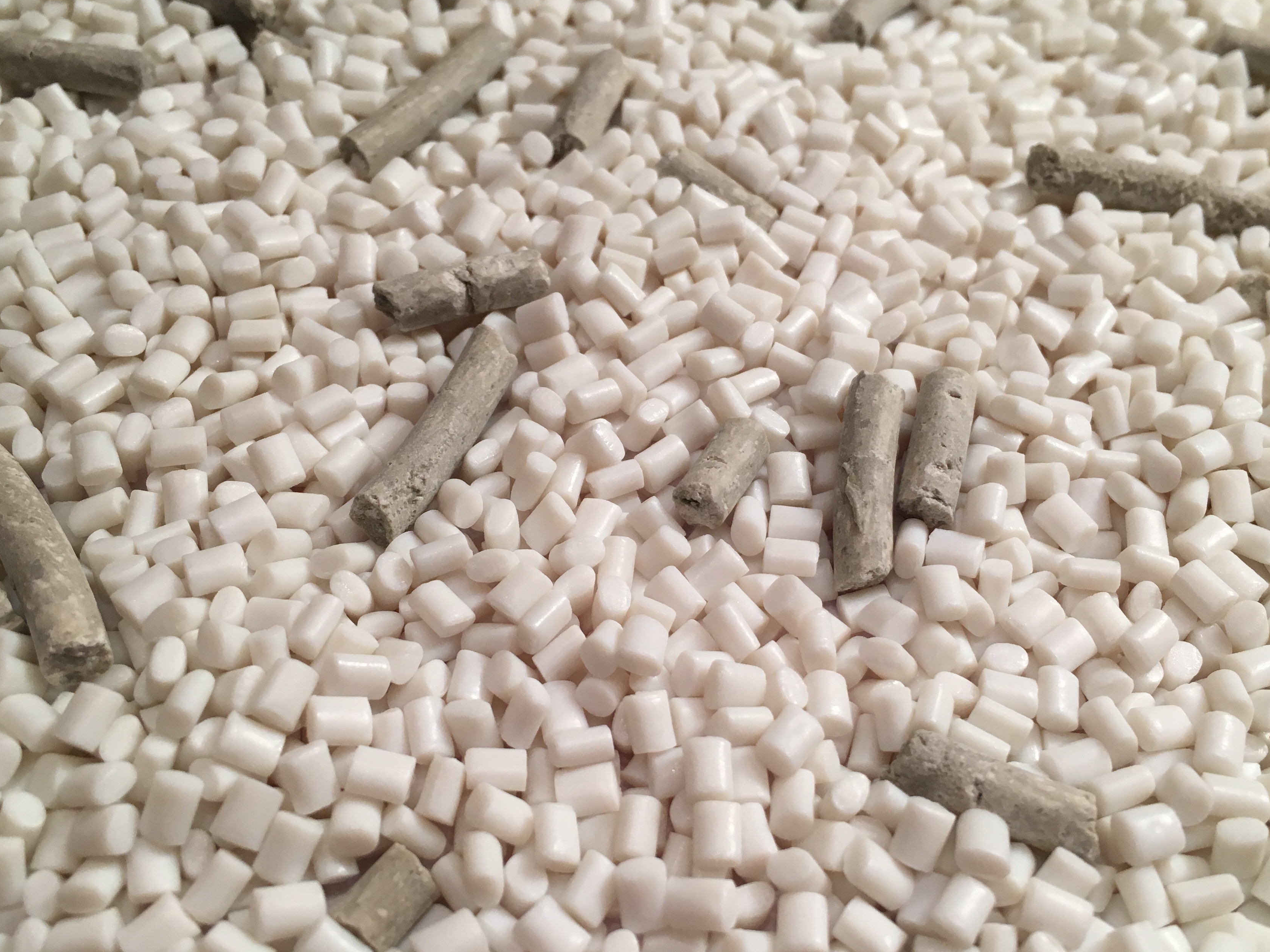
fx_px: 1284
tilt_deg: -53.3
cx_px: 680
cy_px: 503
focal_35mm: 35
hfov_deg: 52.6
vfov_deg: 40.7
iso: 32
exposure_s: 1/33
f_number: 2.2
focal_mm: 4.15
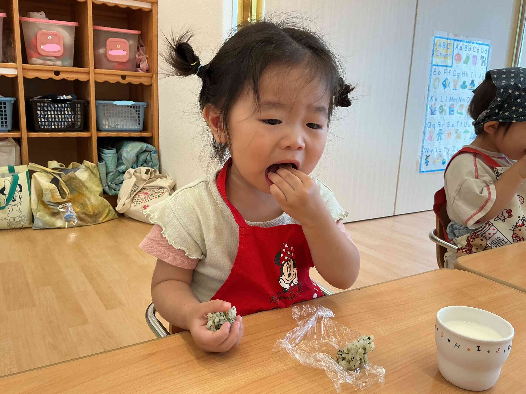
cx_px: 263
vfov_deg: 48.2
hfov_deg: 61.7
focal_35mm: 29
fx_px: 441
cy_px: 197
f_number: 1.8
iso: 40
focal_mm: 3
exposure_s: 1/120
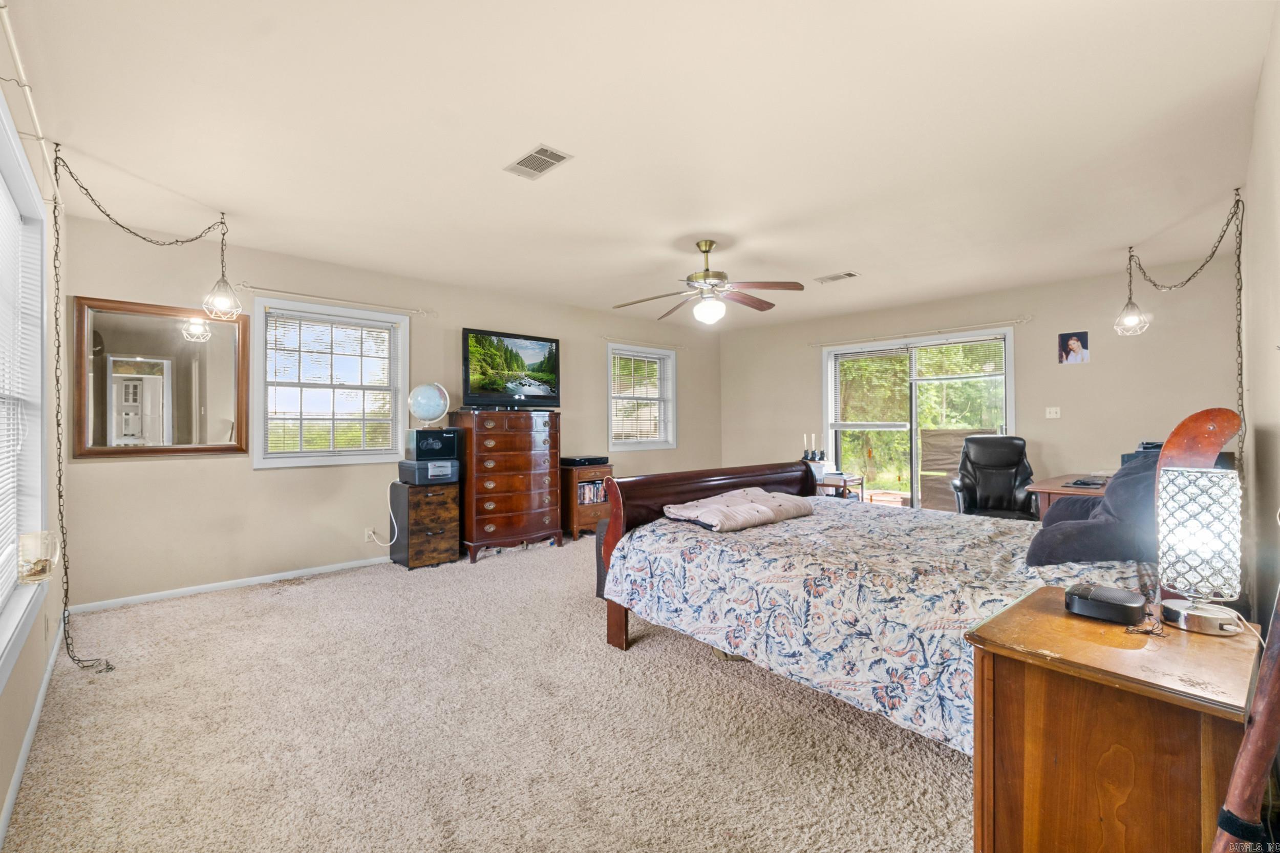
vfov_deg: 77.3
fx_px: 533
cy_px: 426
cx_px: 640
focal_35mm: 15
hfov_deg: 100.4
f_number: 9
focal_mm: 10
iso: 250
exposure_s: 1/2
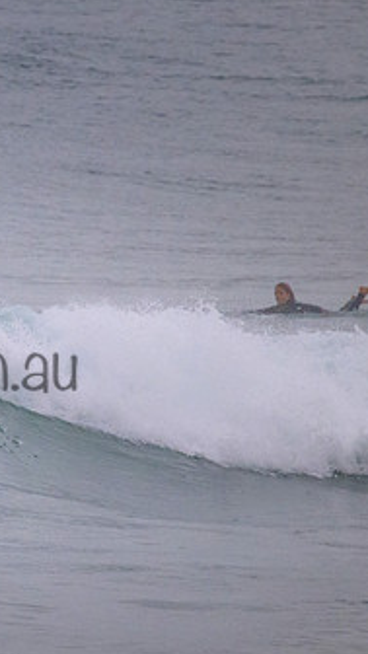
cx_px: -129
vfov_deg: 1.5
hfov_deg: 0.8
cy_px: 345
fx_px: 25136
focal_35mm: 1449
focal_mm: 800
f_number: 11
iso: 6400
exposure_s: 1/1250
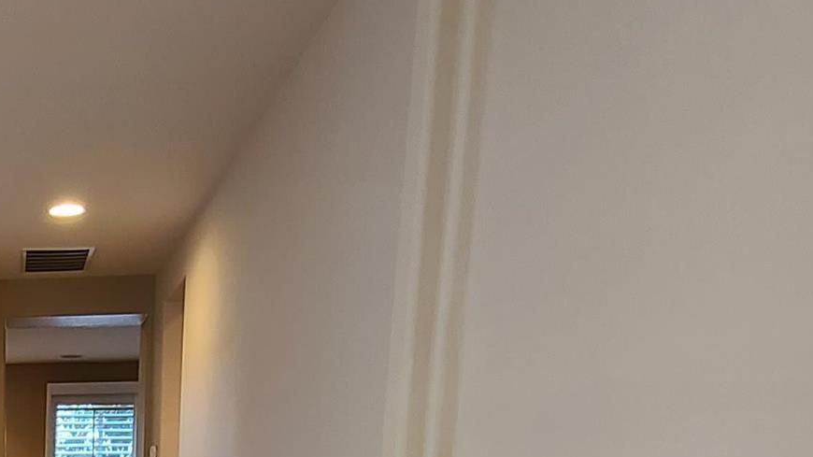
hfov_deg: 34.6
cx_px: -118
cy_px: 740
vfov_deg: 19.8
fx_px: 1078
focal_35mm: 50
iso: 200
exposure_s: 1/59
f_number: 2.2
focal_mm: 2.2
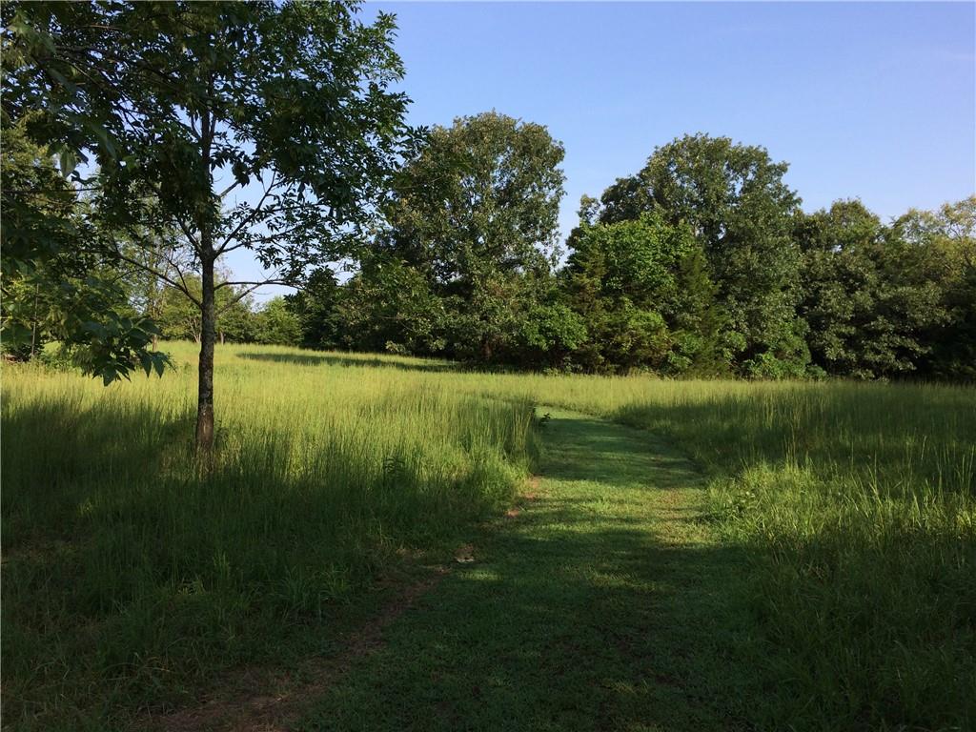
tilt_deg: +0.0
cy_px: 366
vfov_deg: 48.2
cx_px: 488
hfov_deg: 61.7
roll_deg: -1.5
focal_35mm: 29
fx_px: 818
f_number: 2.2
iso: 32
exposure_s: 1/1109
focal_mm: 4.15
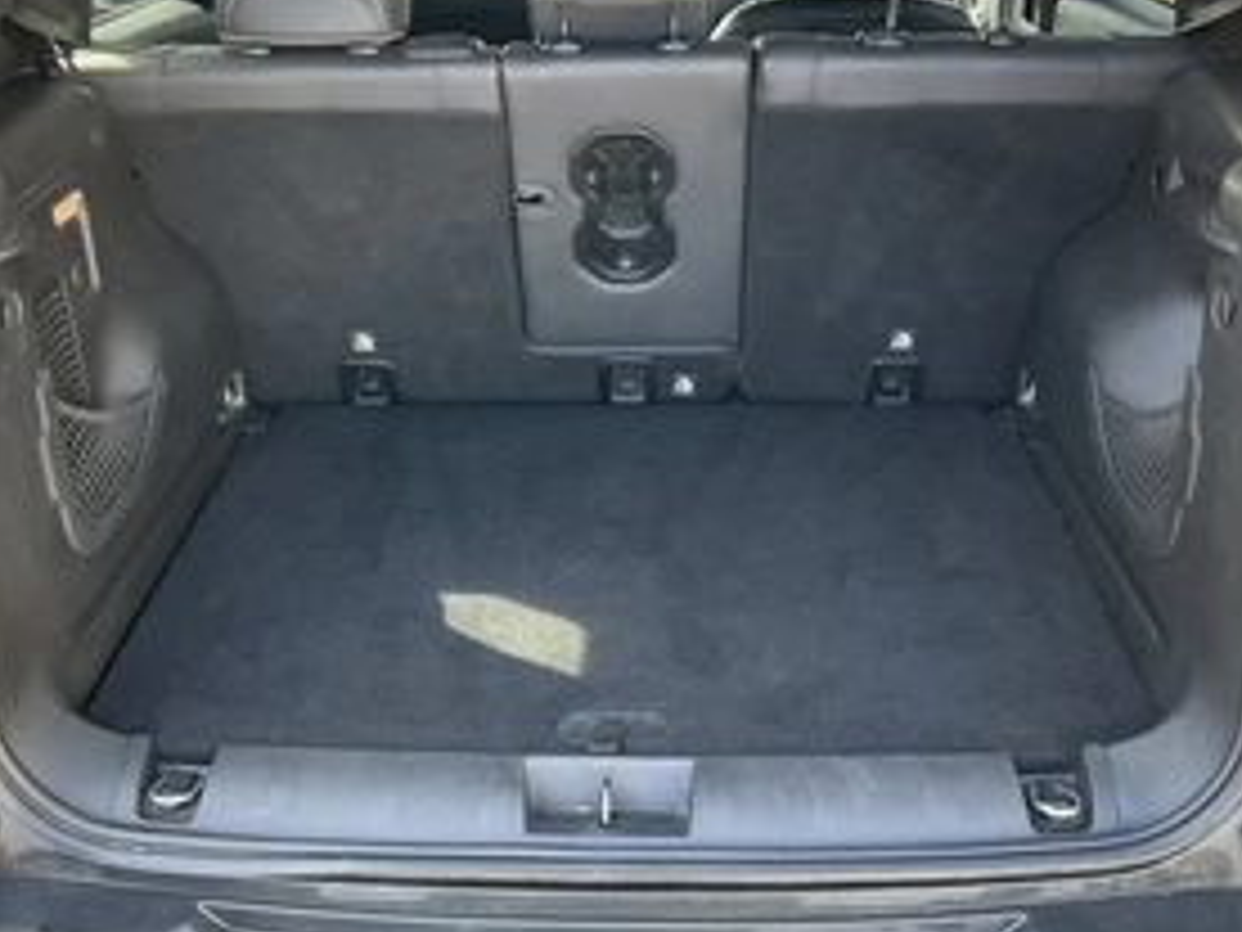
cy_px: 392
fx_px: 1507
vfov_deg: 34.3
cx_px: 594
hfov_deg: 44.8
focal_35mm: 42
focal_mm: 3
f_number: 1.8
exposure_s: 1/114
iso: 64
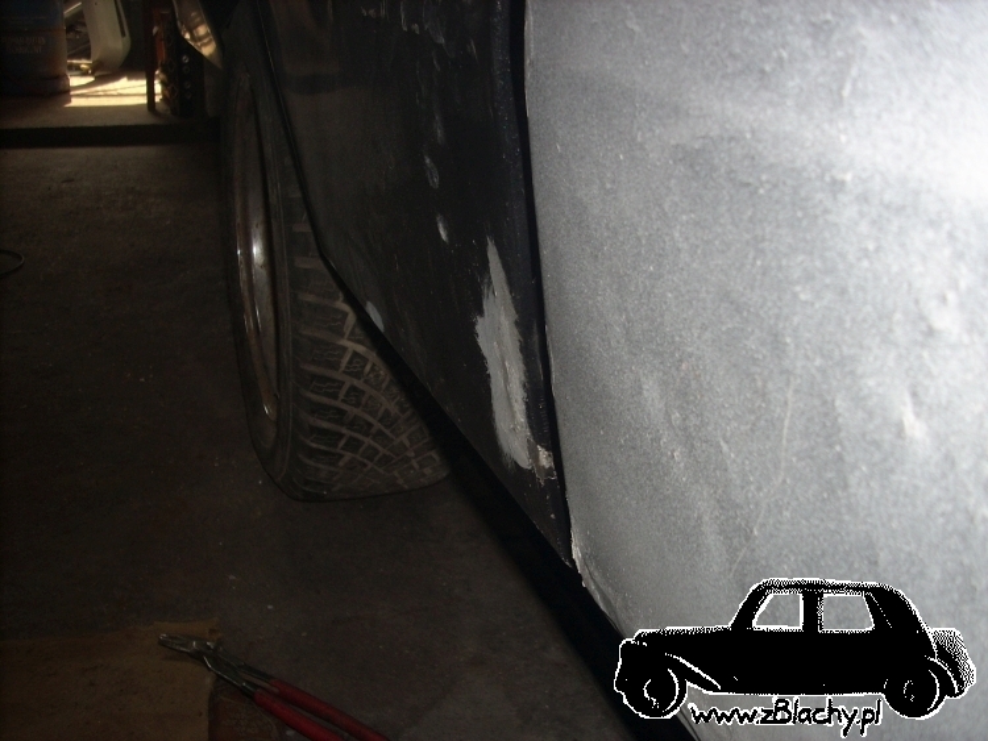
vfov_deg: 38.7
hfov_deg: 50.1
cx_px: 494
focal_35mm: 37
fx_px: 1056
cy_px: 370
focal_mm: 6.2
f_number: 2.8
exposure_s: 1/60
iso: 64
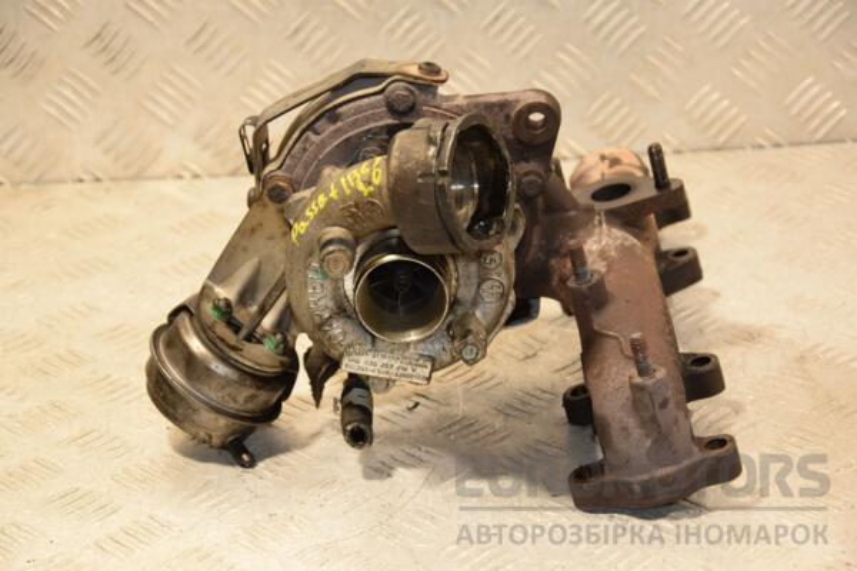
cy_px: 286
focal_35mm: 105
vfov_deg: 13.0
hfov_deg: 19.5
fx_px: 2499
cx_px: 428
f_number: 5.3
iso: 800
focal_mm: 70
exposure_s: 1/125
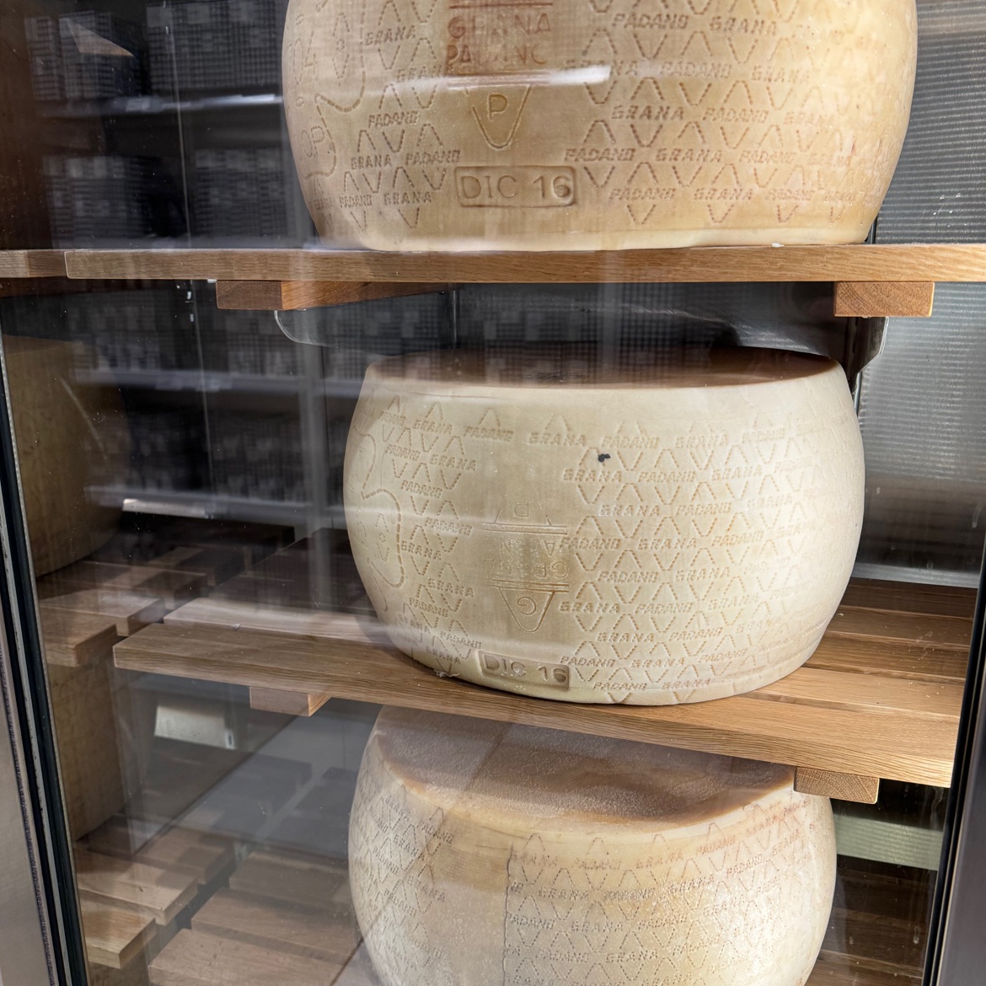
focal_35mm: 29
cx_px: 501
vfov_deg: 55.6
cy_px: 528
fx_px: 935
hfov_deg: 55.6
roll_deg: +0.8
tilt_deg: -16.3
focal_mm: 6.86
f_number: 1.78
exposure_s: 1/120
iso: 160
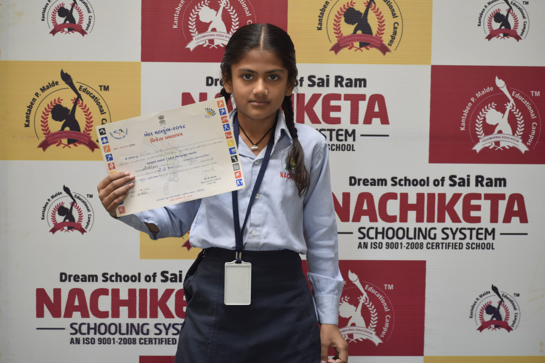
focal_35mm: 129
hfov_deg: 15.9
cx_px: 272
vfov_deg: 10.6
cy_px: 182
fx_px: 1953
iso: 400
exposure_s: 1/100
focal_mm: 86
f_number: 4.8
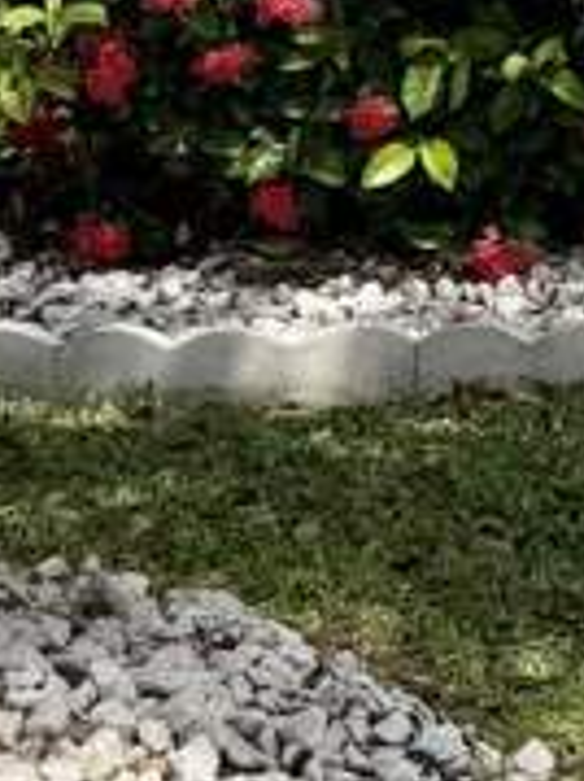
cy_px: -550
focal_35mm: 143
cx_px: 1146
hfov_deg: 9.7
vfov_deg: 12.8
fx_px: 3221
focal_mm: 6.76
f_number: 1.78
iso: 80
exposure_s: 1/5714
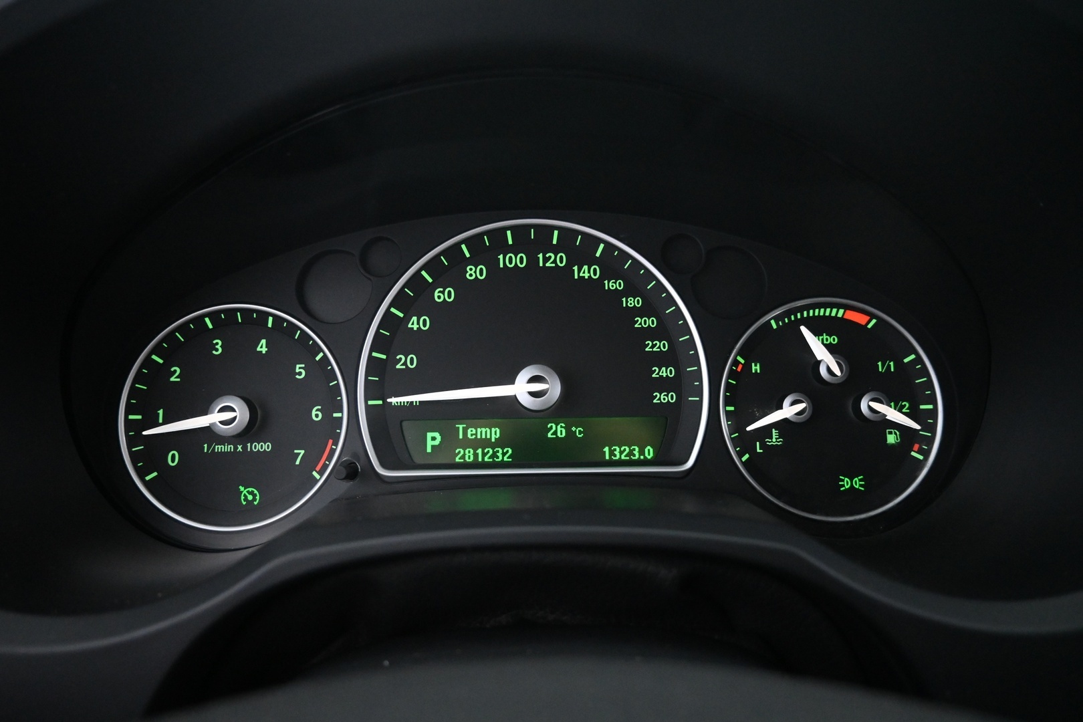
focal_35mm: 24
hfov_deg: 73.7
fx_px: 722
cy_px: 361
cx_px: 542
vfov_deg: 53.1
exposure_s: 1/40
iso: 4000
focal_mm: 16
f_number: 3.5
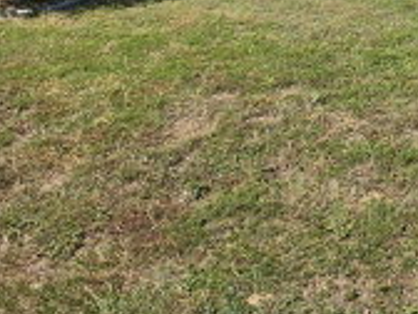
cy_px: -159
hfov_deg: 22.6
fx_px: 845
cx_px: 632
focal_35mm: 70
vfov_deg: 18.5
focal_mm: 6.5
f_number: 1.4
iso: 64
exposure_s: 1/7058
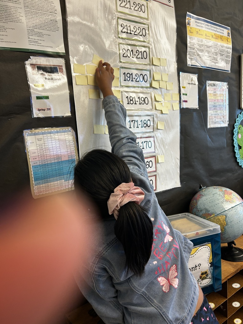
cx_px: 122
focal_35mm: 26
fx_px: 243
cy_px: 162
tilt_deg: -6.2
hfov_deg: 53.1
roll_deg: +3.8
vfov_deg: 67.3
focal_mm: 5.7
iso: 64
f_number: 1.5
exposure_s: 1/60
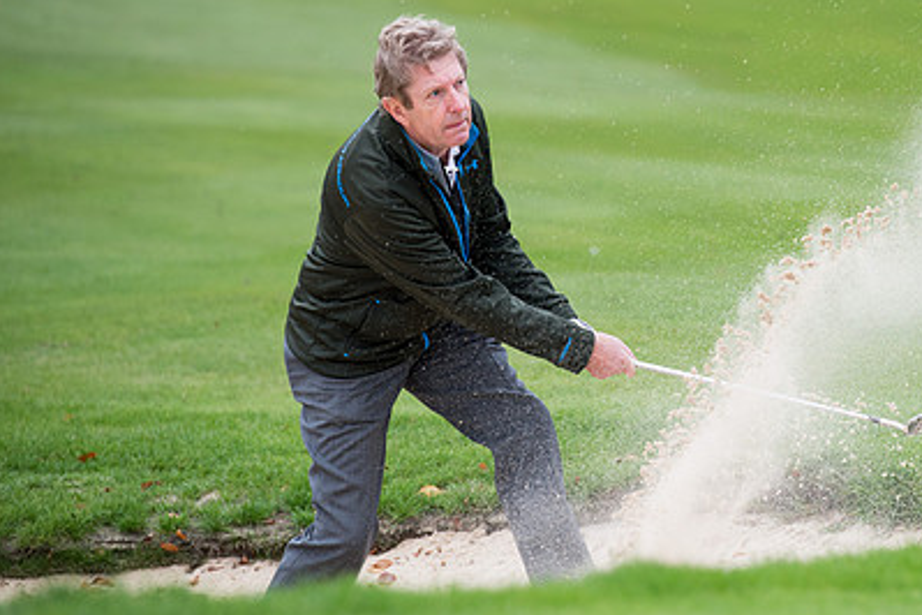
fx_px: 7452
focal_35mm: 291
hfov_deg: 7.1
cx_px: 663
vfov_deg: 4.7
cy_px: 276
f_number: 4
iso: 640
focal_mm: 200
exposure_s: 1/1600
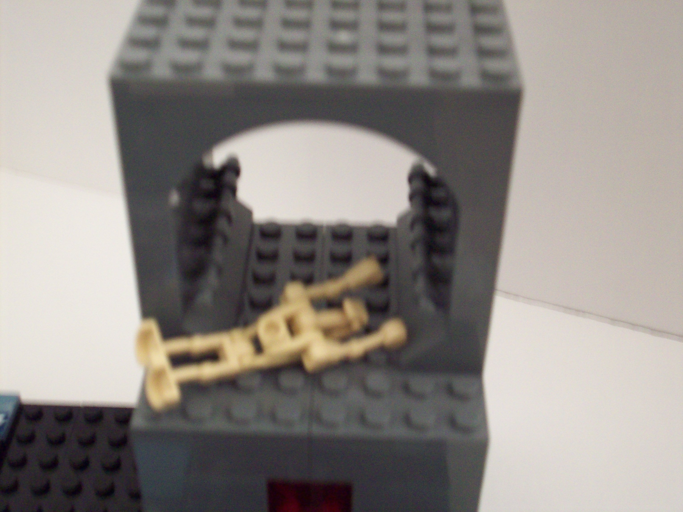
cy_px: 256
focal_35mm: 54
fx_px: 1065
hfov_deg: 35.5
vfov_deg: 27.0
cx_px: 342
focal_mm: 9
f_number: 3.4
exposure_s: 1/8
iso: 195
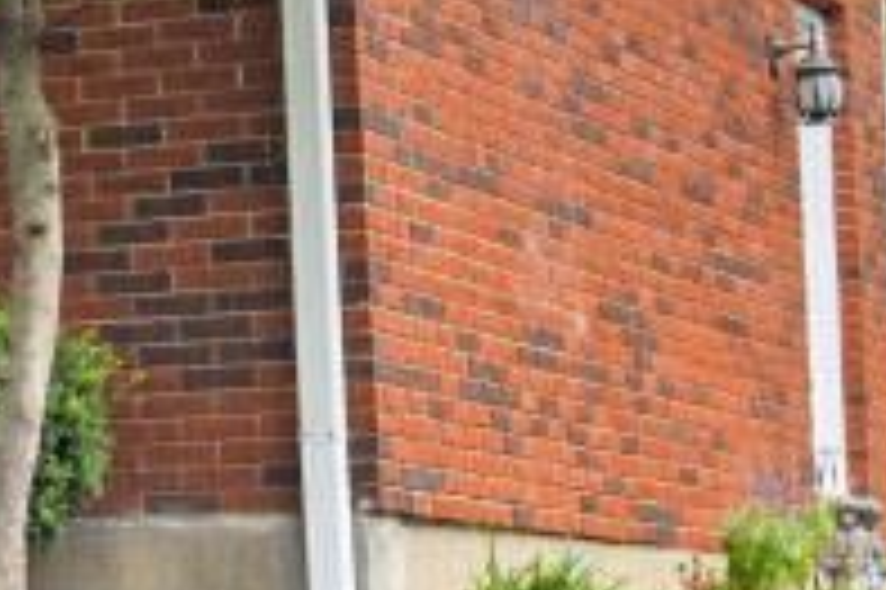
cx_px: -1295
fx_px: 4594
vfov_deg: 7.3
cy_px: 257
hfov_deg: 9.7
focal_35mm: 187
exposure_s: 1/250
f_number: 5.6
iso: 140
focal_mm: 24.5
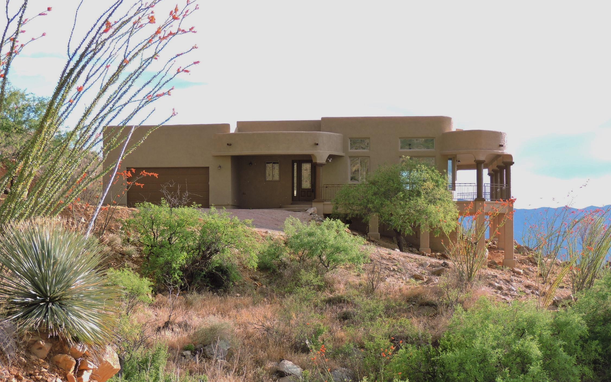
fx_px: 1249
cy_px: 226
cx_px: 308
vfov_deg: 17.4
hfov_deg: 27.5
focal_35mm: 75
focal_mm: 12.5
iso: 100
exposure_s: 1/160
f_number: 3.9
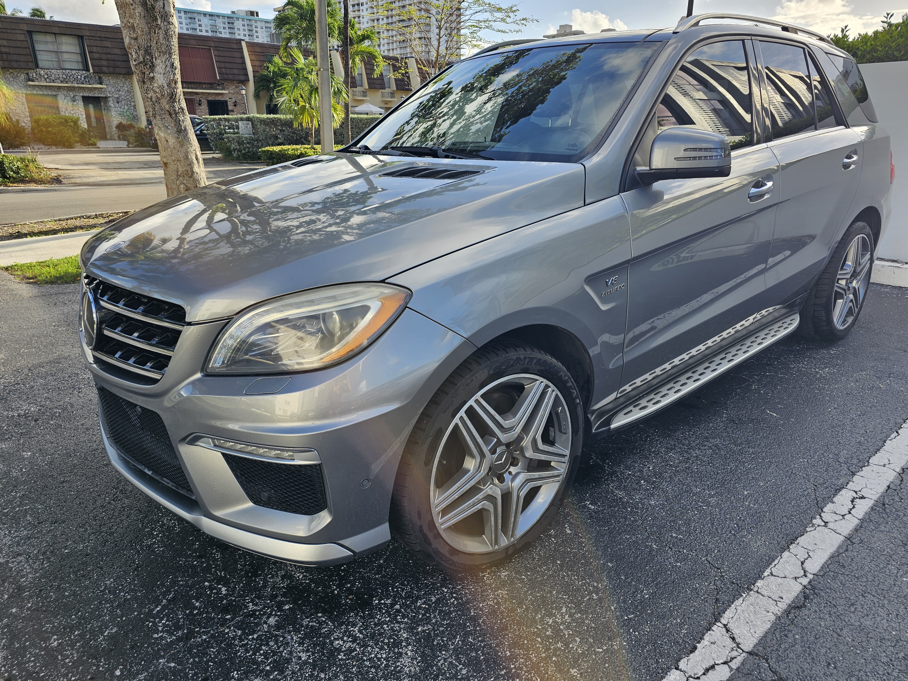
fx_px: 603
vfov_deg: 58.9
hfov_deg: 73.9
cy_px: 340
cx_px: 454
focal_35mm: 23
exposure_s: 1/270
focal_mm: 6.3
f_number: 1.7
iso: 10
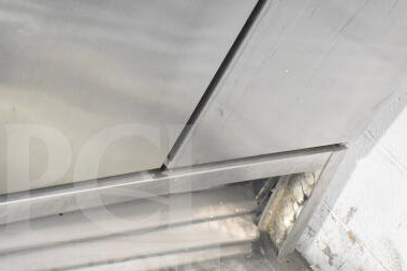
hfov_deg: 26.7
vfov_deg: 18.1
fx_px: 846
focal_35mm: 75
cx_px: 99
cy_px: 209
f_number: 4.2
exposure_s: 1/50
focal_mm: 31
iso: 5600
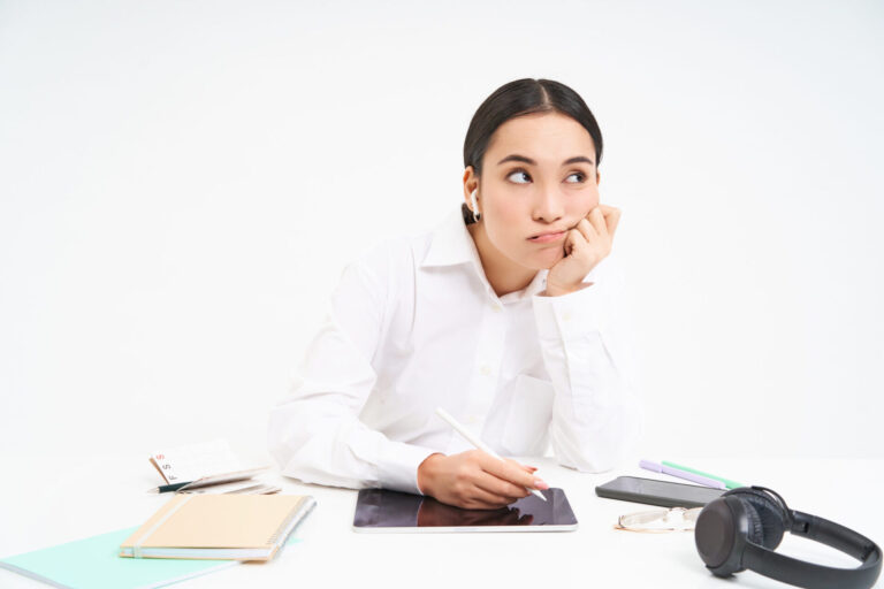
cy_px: 294
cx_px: 442
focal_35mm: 55
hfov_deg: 36.2
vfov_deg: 24.6
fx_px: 1350
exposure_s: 1/125
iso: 400
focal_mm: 55
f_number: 7.1
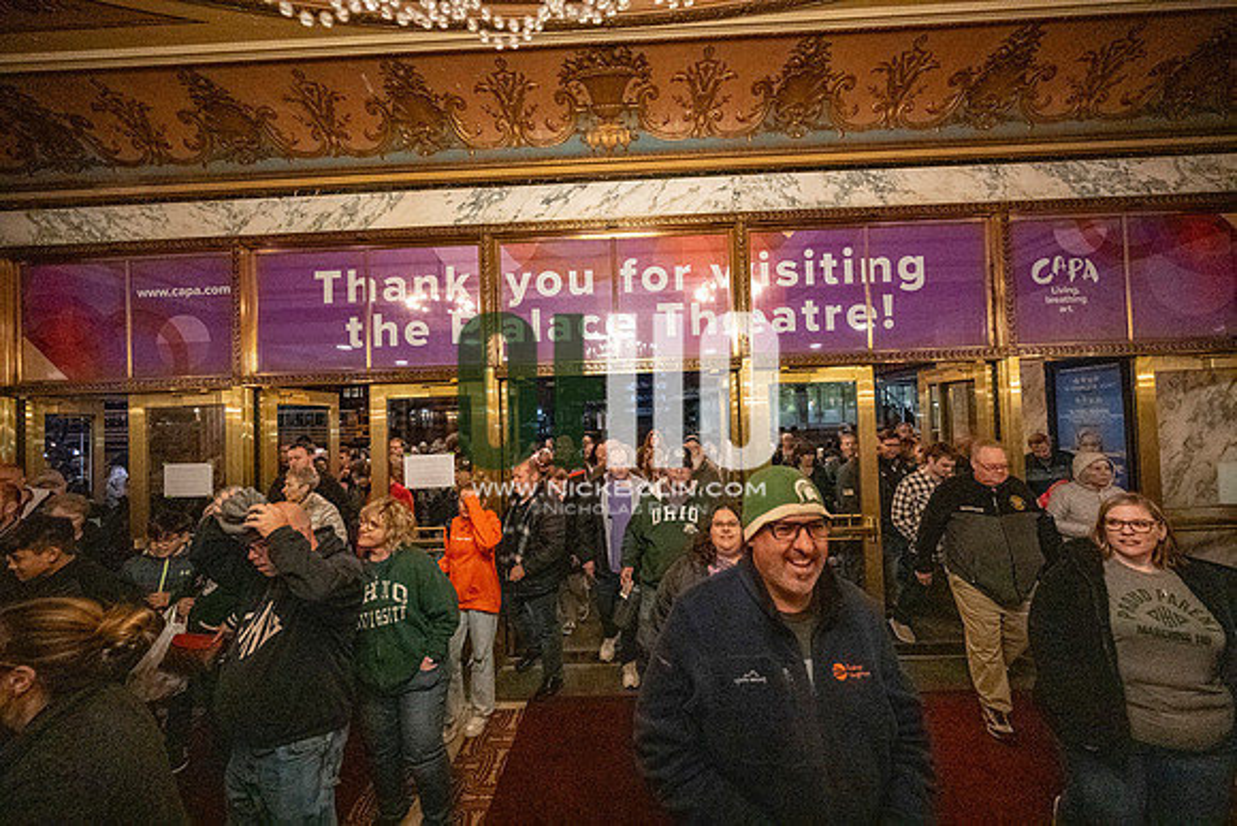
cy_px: 413
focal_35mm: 14
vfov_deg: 81.2
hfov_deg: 104.2
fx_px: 481
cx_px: 618
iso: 16000
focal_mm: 14
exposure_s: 1/400
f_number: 4
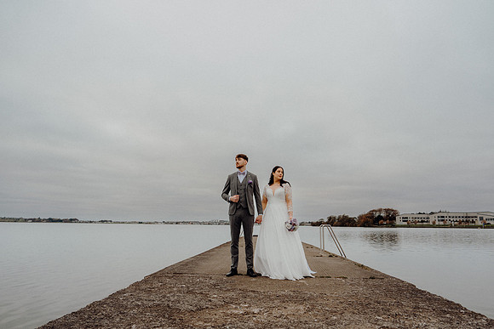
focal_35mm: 24
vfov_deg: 53.2
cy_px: 164
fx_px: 329
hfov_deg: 73.7
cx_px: 247
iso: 160
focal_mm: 24
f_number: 3.5
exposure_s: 1/200
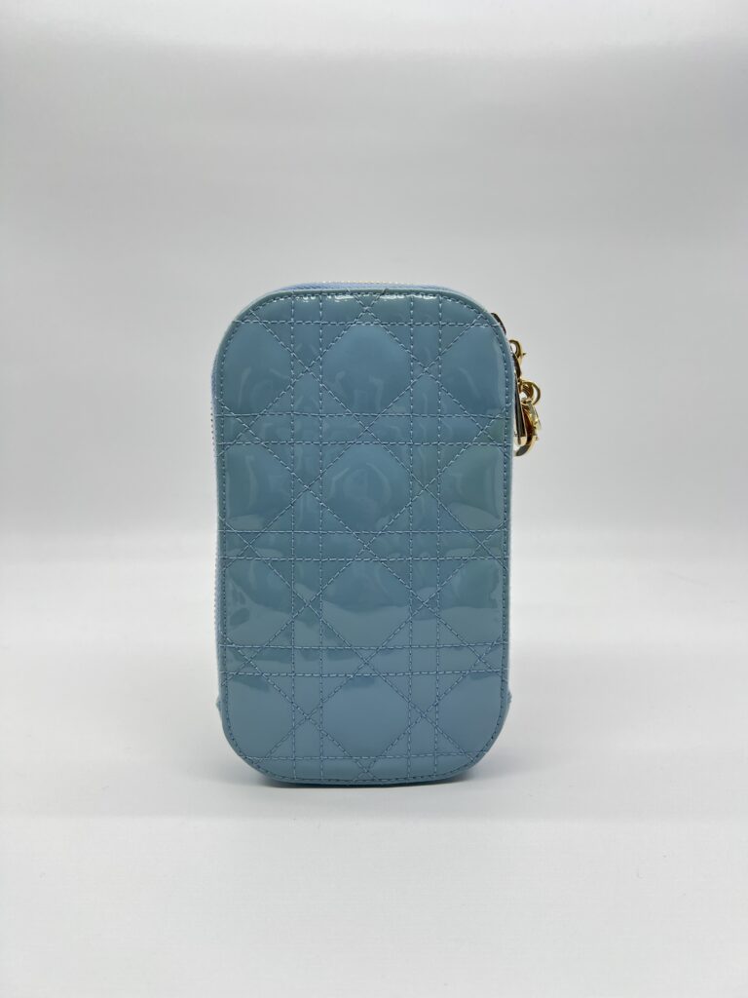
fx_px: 749
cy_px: 499
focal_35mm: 26
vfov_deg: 67.3
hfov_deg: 53.1
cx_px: 374
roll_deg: -0.2
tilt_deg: -8.8
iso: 32
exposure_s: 1/150
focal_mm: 5.7
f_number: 1.5
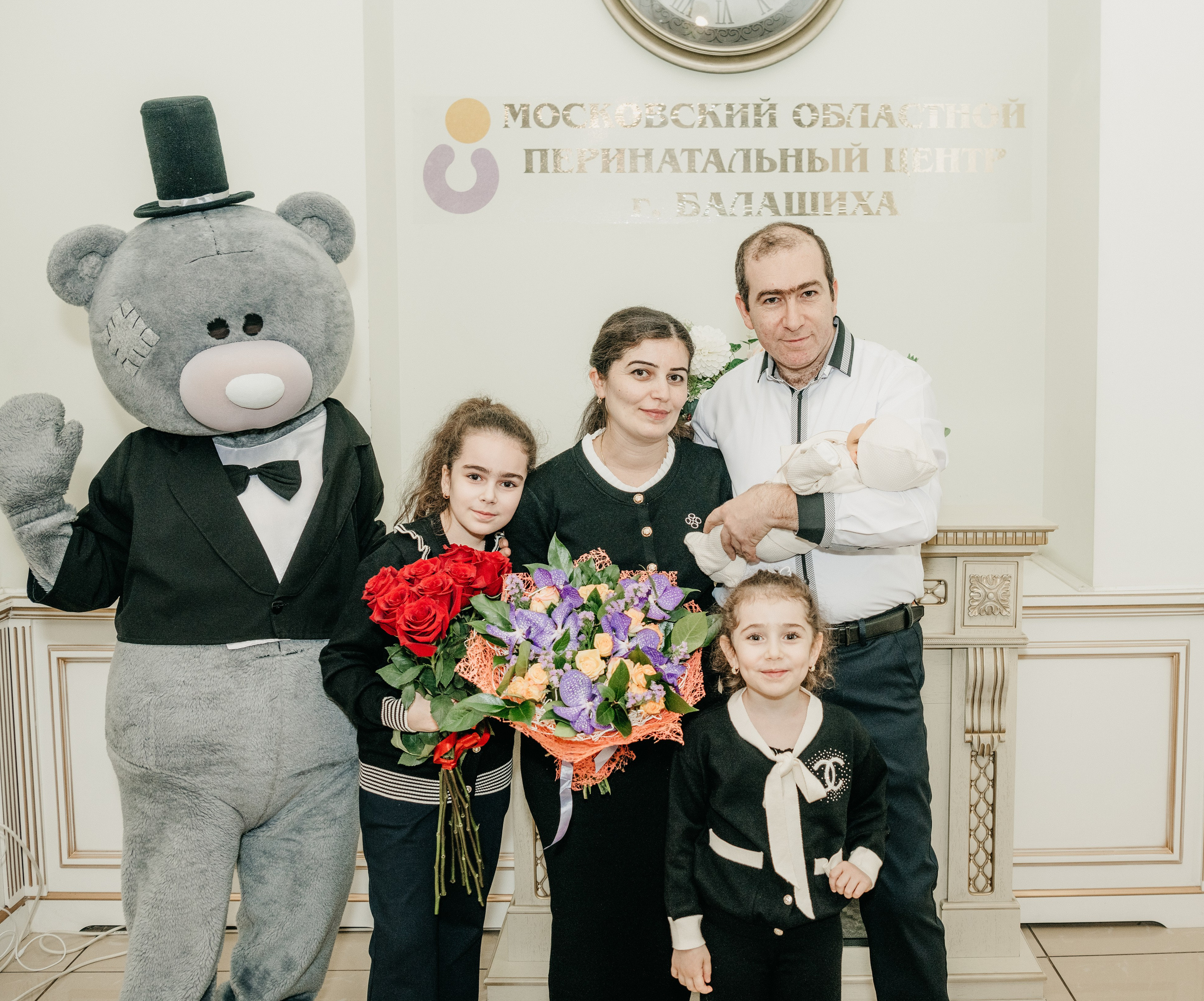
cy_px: 476
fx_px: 1339
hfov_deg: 48.3
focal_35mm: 37
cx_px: 695
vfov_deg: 41.0
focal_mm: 27
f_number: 4.5
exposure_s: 1/160
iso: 320
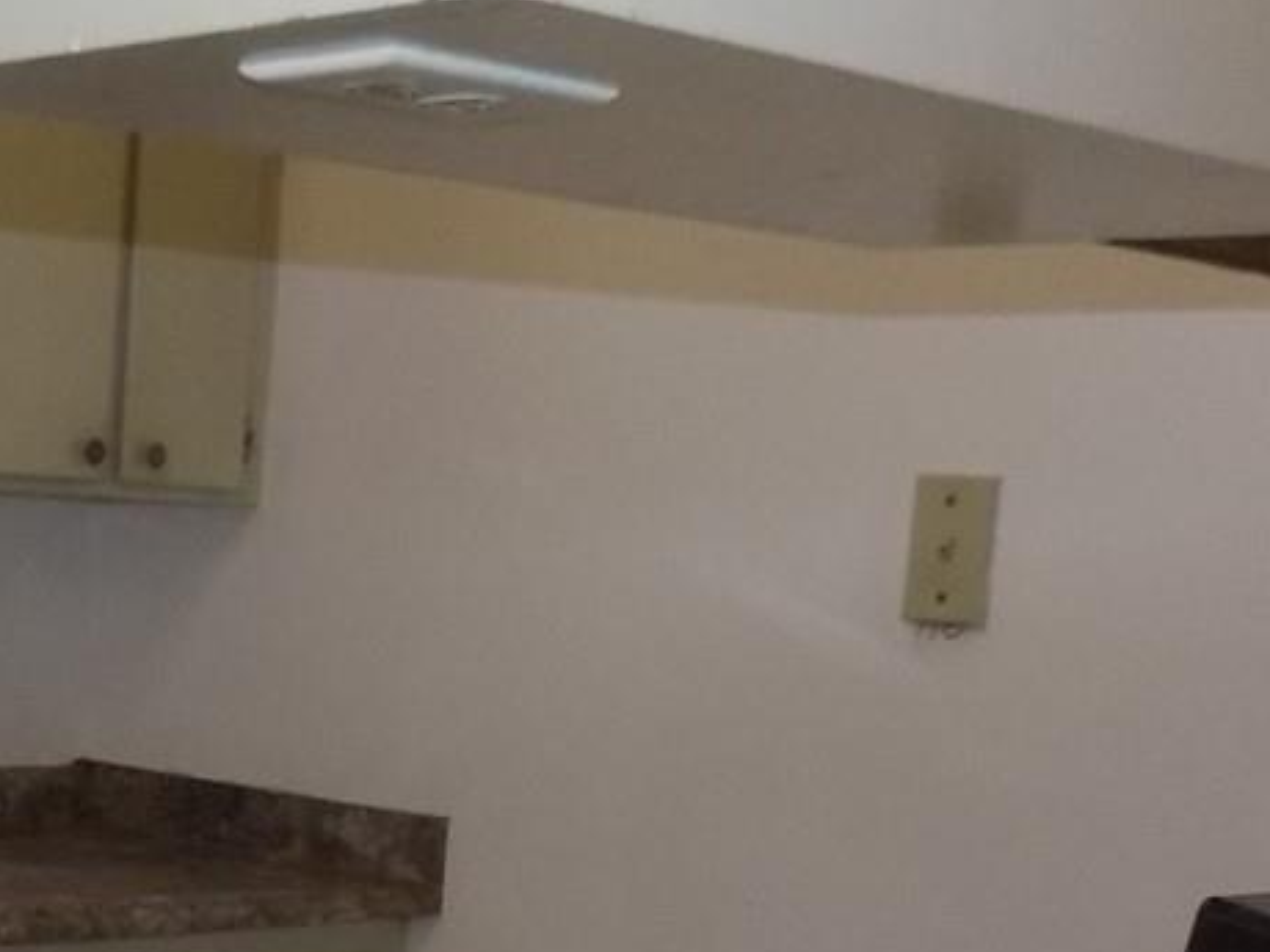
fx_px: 2935
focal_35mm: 80
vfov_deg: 17.9
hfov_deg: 22.9
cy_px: 971
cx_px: -141
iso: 200
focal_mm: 4
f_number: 3.1
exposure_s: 1/30
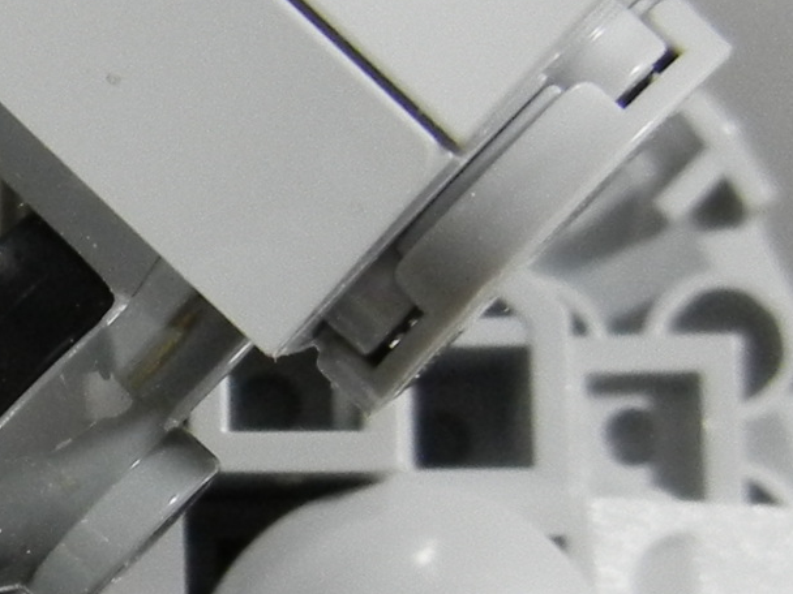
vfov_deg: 9.2
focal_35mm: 161
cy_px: 546
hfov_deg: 11.9
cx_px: -296
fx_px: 3688
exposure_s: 1/37
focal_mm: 5.4
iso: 400
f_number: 3.5
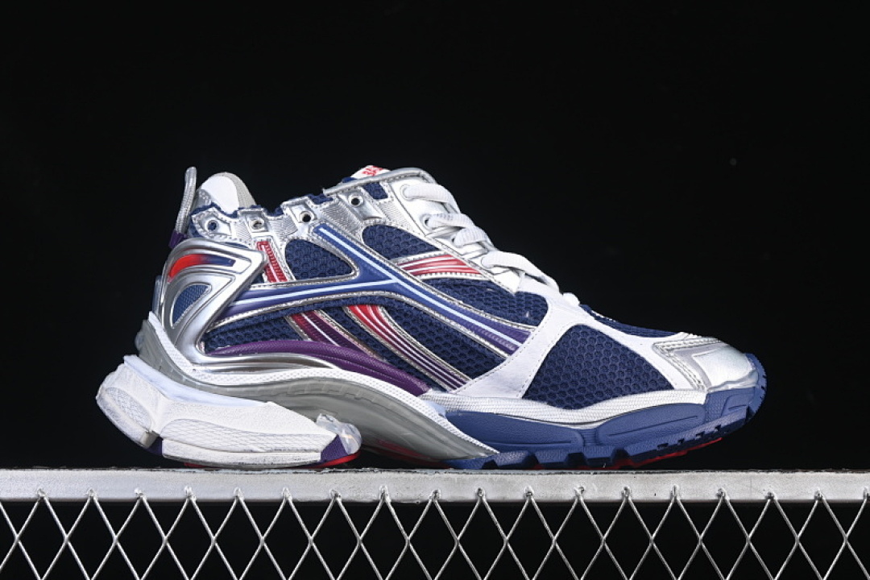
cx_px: 435
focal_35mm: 75
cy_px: 290
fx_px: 1812
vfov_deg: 18.2
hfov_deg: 27.0
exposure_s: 1/60
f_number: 7.1
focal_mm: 50
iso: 160
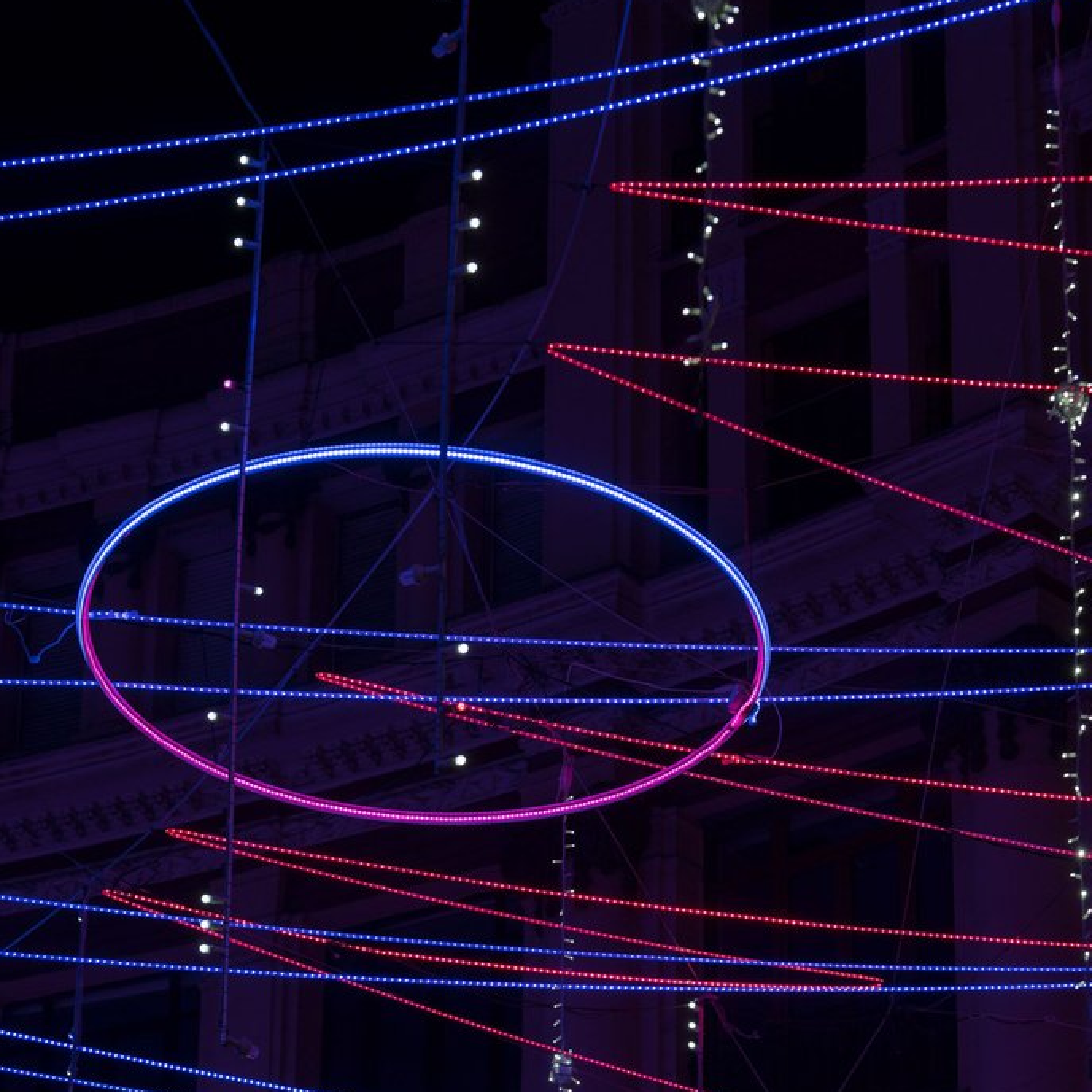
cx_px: 483
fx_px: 4925
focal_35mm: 138
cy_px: 908
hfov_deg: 12.6
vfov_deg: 12.6
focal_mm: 93
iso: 100
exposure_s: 1/60
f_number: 5.6
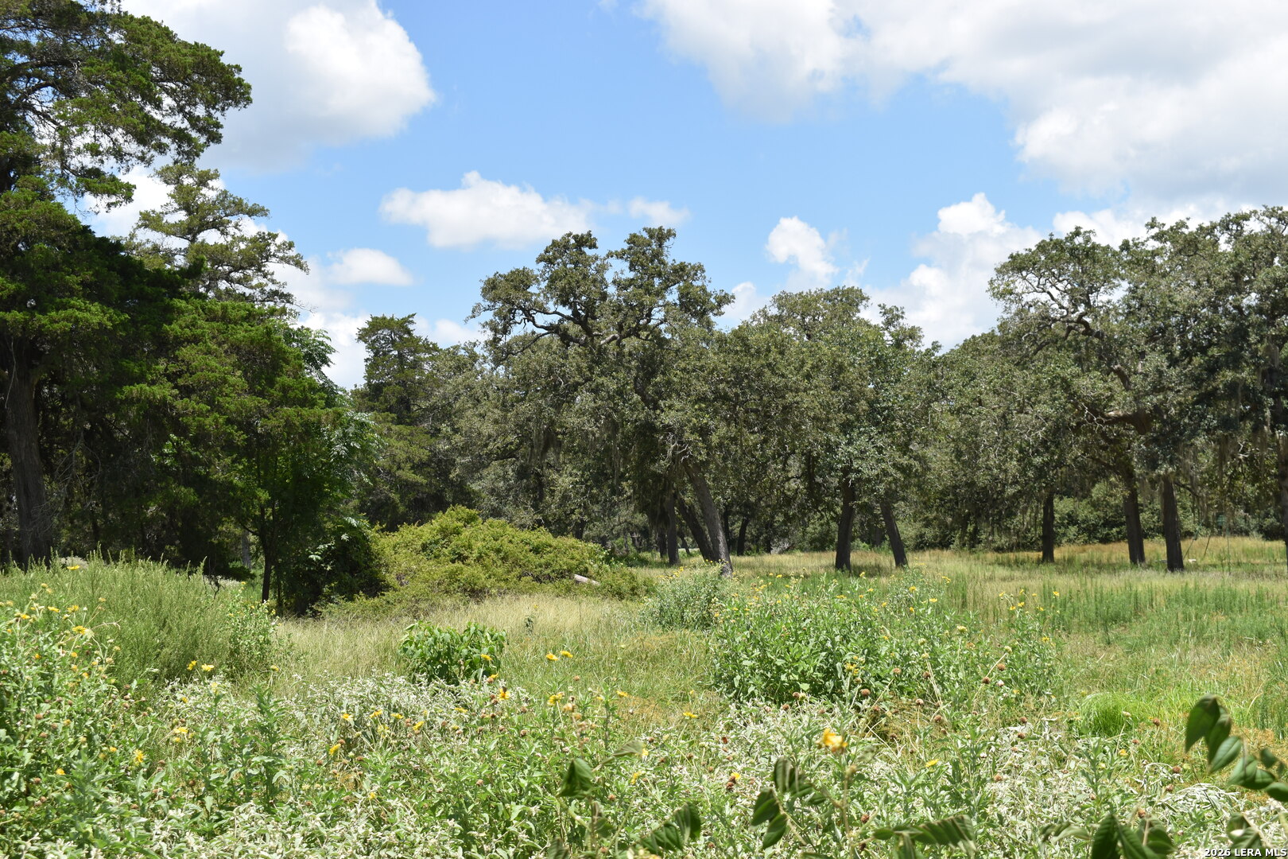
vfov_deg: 26.5
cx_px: 644
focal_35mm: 51
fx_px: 1825
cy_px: 430
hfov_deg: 38.9
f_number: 8
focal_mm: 34
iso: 100
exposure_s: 1/250
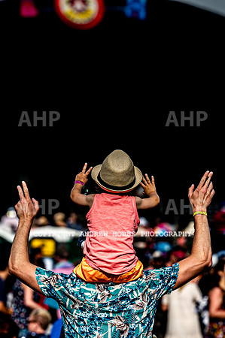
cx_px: 113
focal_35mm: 300
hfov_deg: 4.6
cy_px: 169
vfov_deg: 6.9
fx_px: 2822
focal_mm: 200
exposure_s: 1/1000
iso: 100
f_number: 5
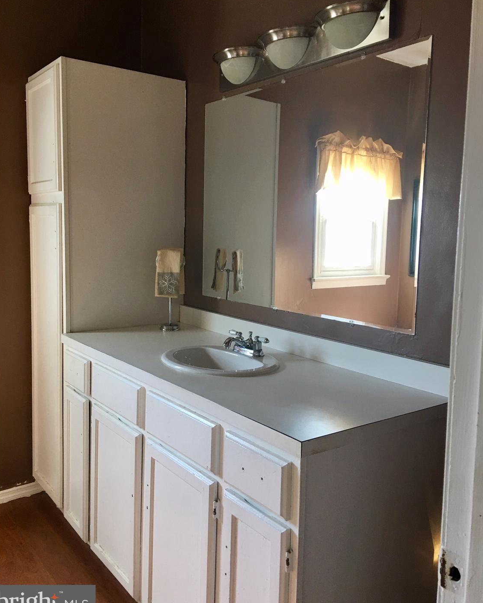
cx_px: 236
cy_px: 290
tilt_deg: -6.4
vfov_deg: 57.2
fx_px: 554
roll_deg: -1.8
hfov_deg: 47.1
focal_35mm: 31
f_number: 2.2
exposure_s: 1/30
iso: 40
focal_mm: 4.15
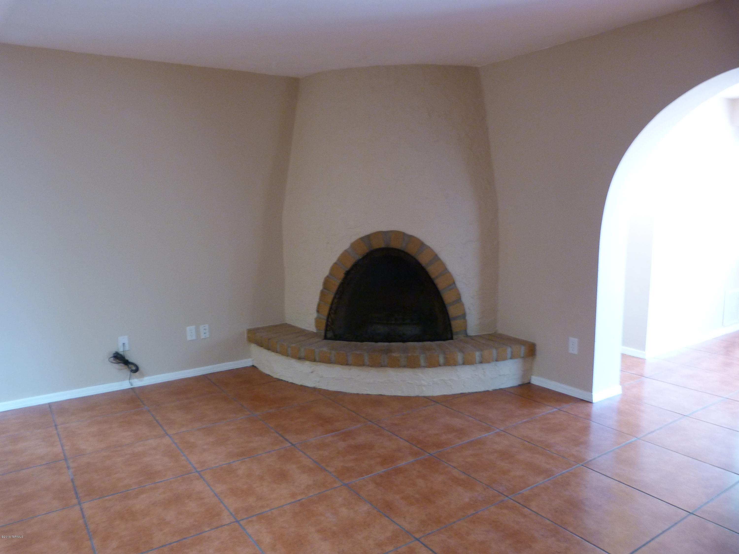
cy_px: 277
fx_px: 534
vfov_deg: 54.9
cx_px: 370
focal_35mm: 25
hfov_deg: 69.4
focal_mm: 4.5
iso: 200
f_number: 2.8
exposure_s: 1/8
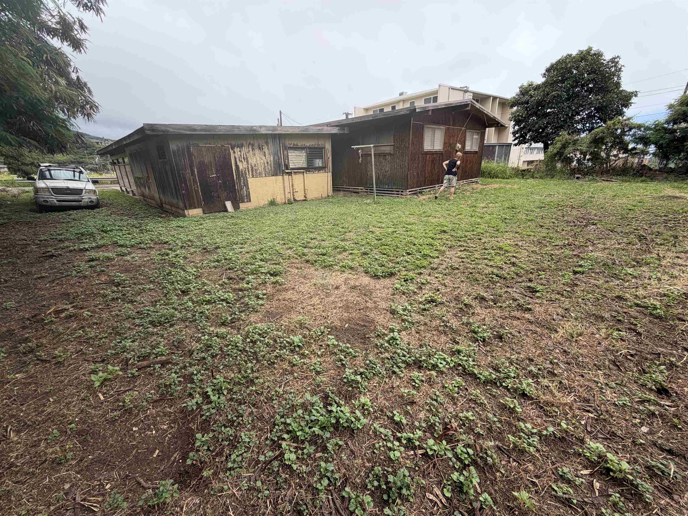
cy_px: 258
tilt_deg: -19.3
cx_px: 344
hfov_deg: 102.1
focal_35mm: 14
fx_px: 278
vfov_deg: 85.7
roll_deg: +2.4
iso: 40
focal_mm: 2.22
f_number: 2.2
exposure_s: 1/709
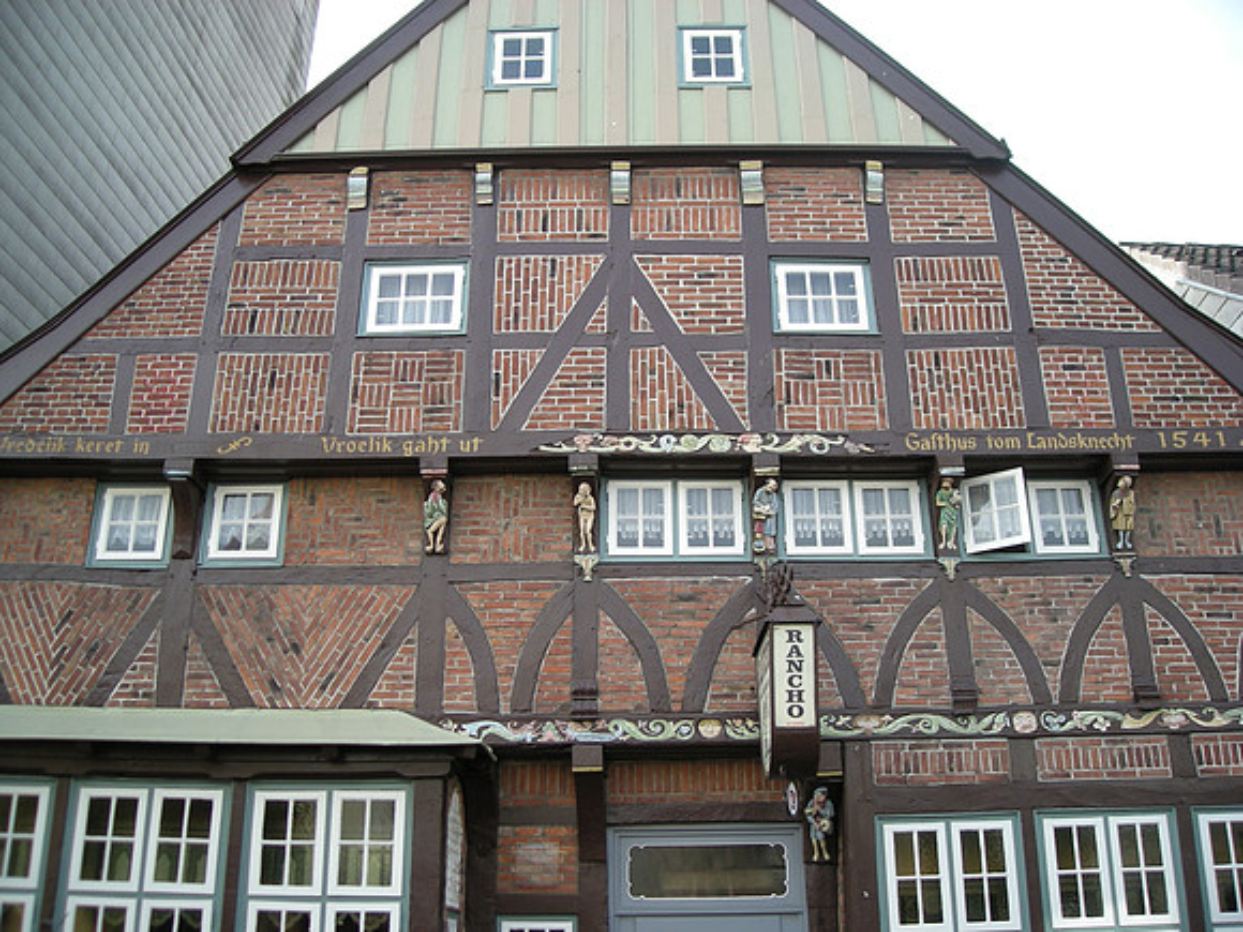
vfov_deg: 40.7
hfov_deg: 52.6
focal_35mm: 35
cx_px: 622
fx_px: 1257
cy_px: 466
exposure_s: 1/152
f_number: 2.8
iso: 50
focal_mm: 5.7
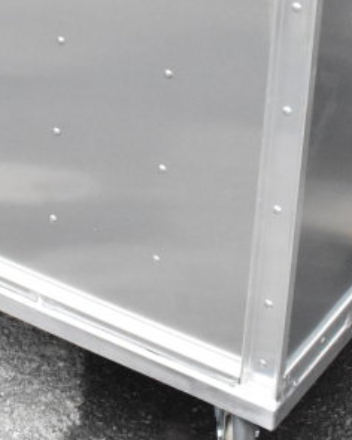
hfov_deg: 16.0
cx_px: 143
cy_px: -169
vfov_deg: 18.3
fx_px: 1250
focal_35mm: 96
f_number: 14
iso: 6400
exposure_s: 1/800
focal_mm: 22
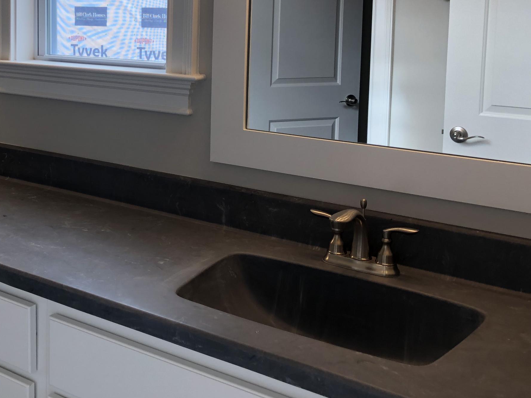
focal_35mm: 47
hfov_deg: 38.9
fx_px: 721
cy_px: 73
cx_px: 109
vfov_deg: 30.1
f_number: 1.8
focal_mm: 3.99
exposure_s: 1/120
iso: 32
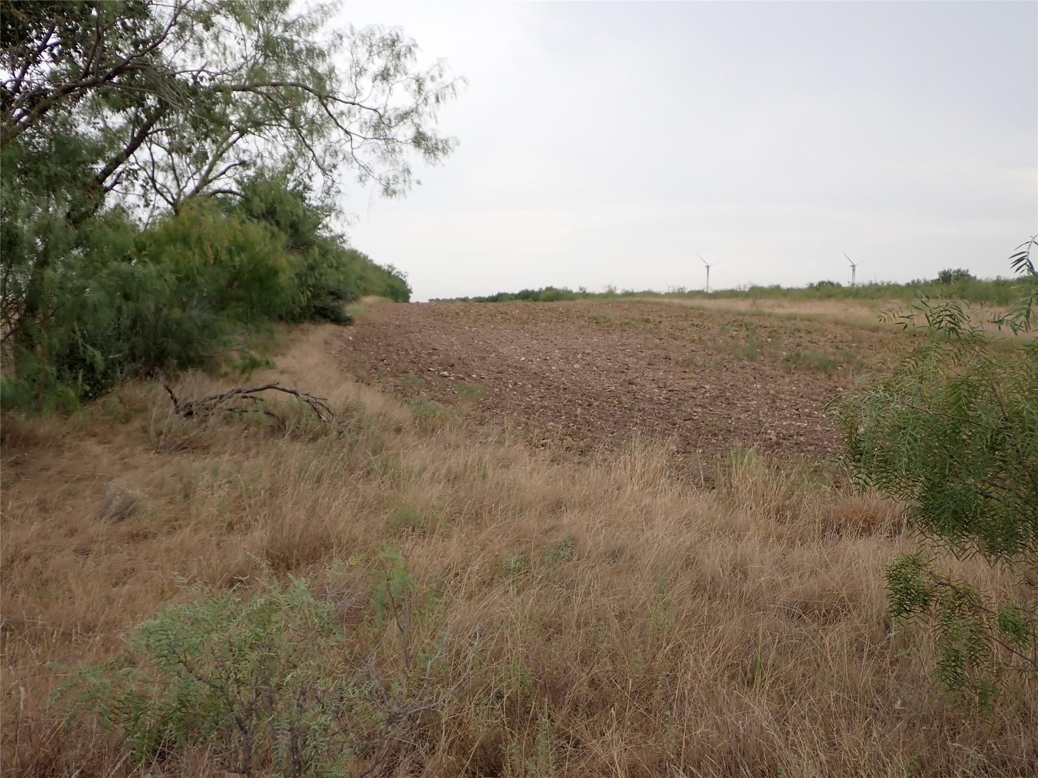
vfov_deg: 37.7
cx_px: 519
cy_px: 389
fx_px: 1139
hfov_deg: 49.0
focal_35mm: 38
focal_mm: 6.83
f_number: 2.7
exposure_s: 1/160
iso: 100
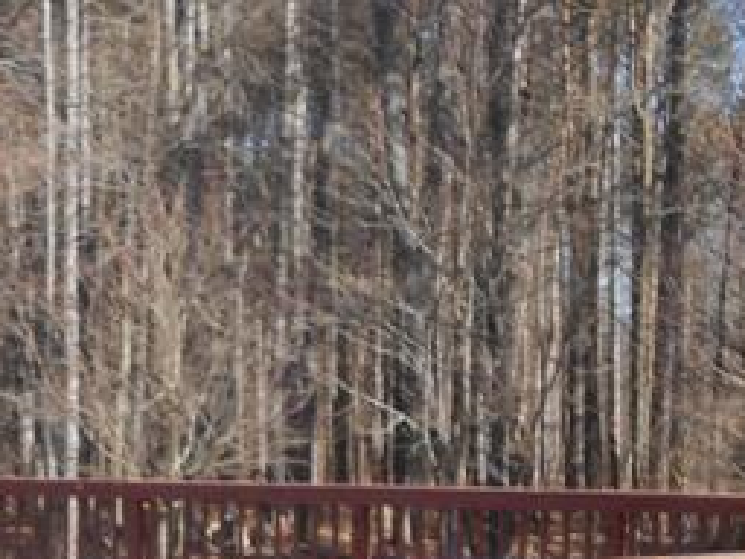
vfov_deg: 11.9
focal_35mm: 124
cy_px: 416
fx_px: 2669
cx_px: -381
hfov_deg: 14.8
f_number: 3.6
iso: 80
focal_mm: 5.5
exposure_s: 1/320
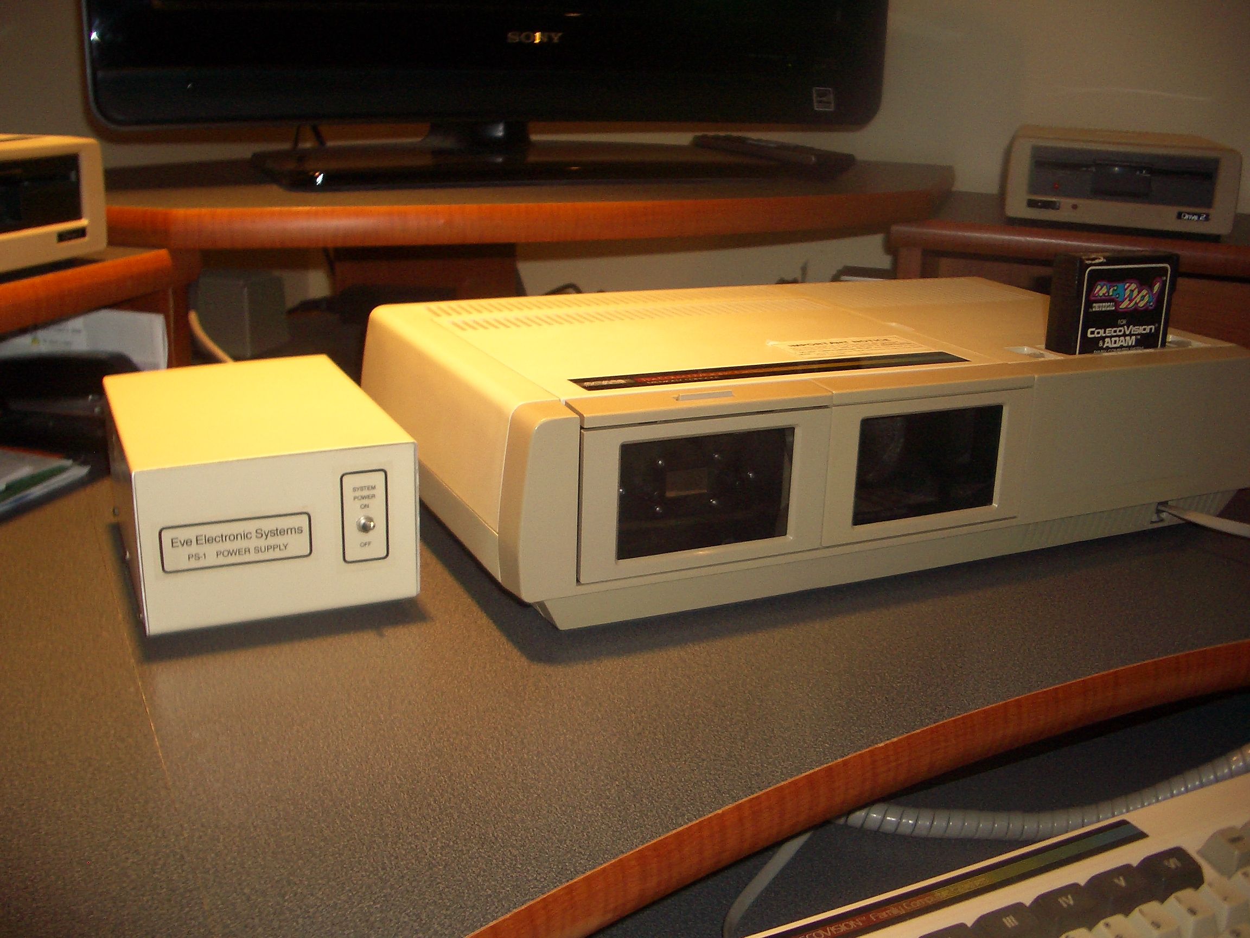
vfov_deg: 40.7
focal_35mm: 35
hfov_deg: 52.6
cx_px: 625
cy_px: 469
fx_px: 1264
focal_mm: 5.8
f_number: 2.6
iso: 100
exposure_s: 1/60
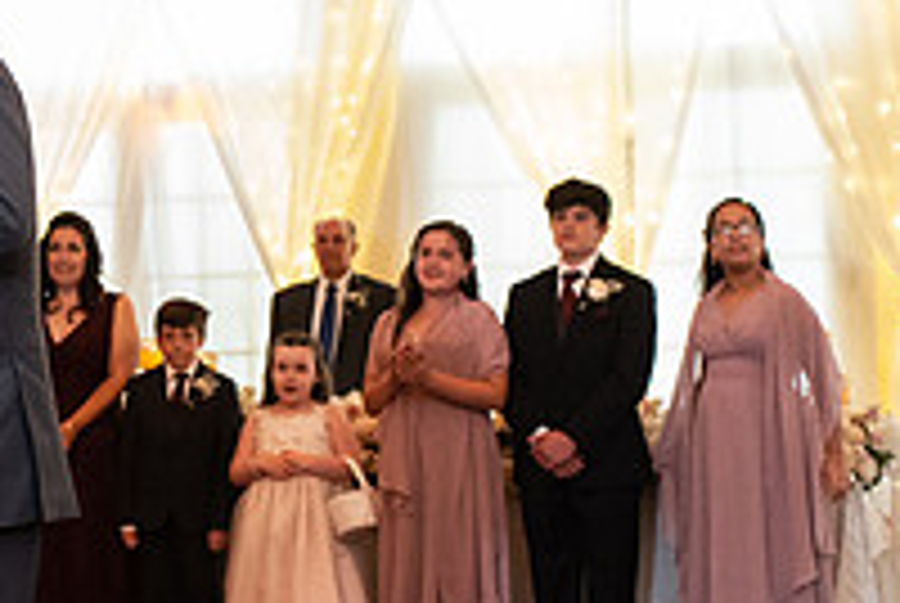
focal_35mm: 110
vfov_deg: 12.5
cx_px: -4
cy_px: 272
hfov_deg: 18.1
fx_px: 2754
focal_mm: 38
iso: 6400
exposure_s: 1/60
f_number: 4
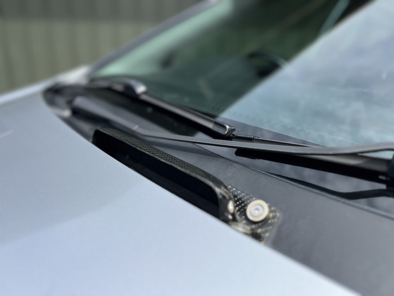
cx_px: 197
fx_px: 296
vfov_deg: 53.1
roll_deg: -0.9
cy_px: 148
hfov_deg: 67.3
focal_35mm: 26
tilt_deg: -19.2
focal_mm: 5.7
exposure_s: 1/4444
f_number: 1.5
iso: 50
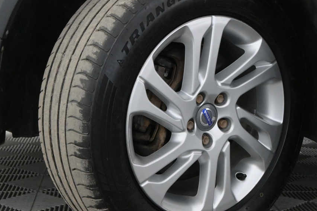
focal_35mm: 75
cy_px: 103
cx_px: 194
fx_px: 664
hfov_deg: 26.8
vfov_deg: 18.1
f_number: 5
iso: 2500
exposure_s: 1/100
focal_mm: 26.5
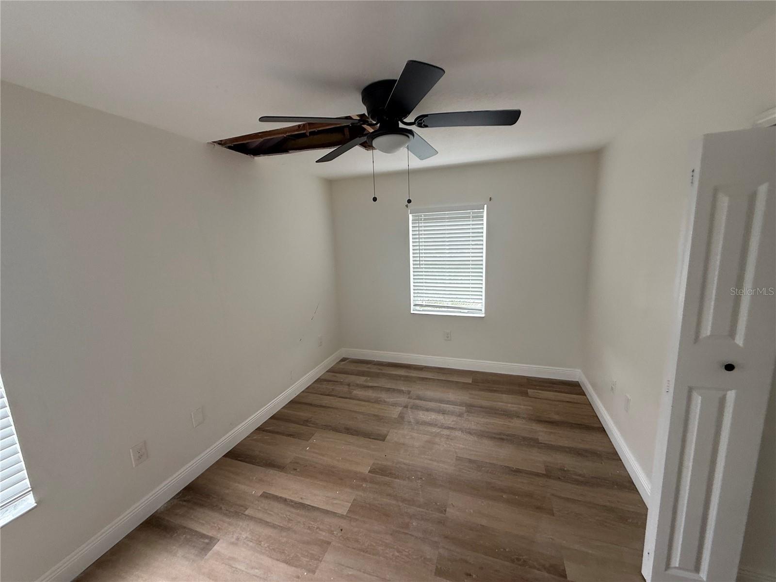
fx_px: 314
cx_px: 388
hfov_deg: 102.1
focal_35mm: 14
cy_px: 291
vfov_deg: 85.7
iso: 64
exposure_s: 1/99
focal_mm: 2.22
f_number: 2.2
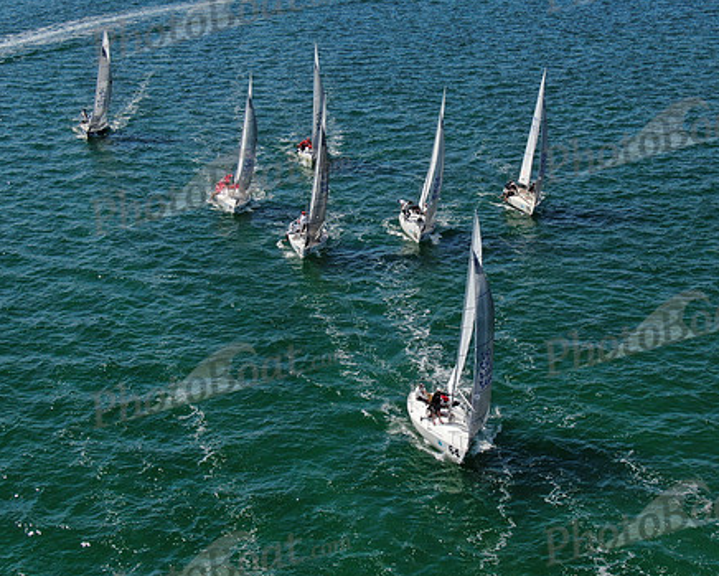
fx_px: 1298
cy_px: 258
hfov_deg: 30.8
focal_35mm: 61
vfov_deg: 25.0
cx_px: 449
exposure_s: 1/1000
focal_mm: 8.42
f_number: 3.8
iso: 100
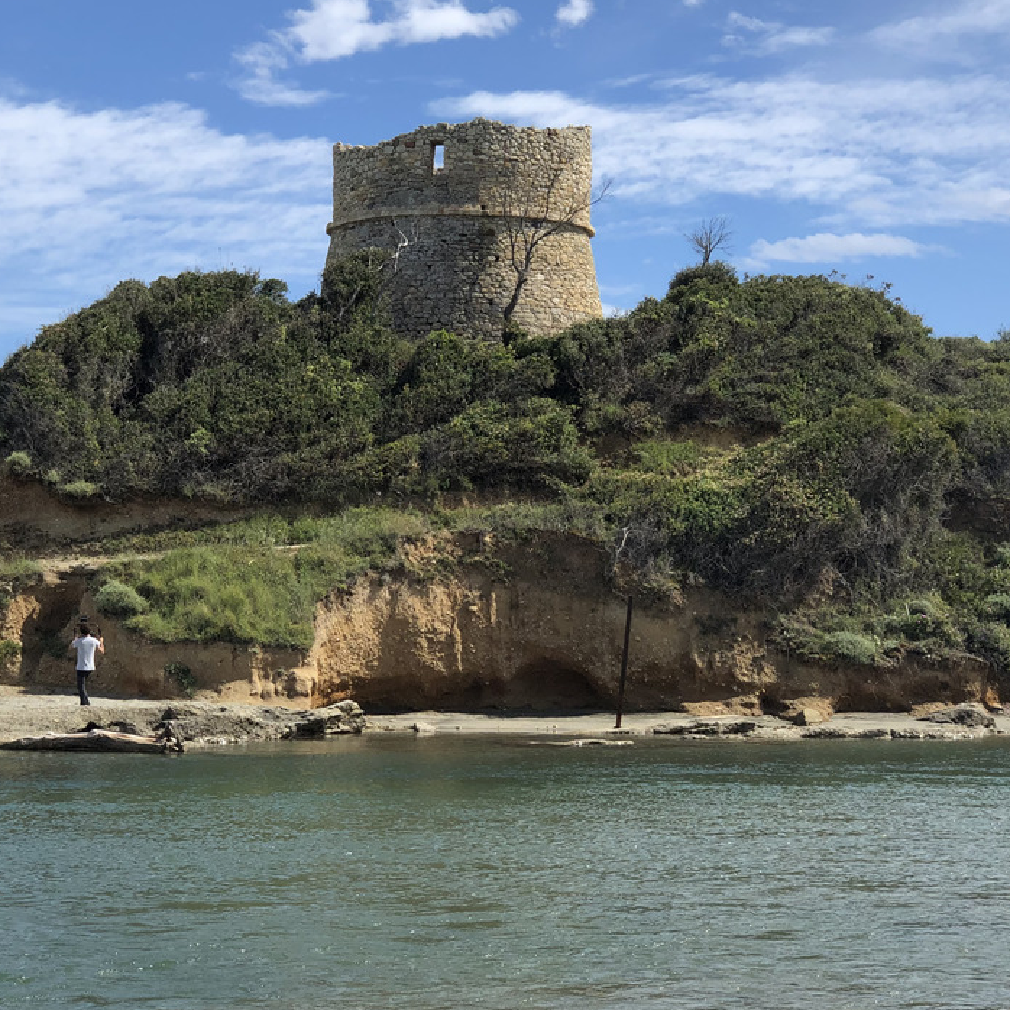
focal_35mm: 79
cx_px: 464
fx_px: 2608
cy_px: 493
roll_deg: +0.1
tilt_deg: +2.9
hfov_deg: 21.9
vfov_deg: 21.9
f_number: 2.4
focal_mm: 6
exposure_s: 1/1389
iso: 16
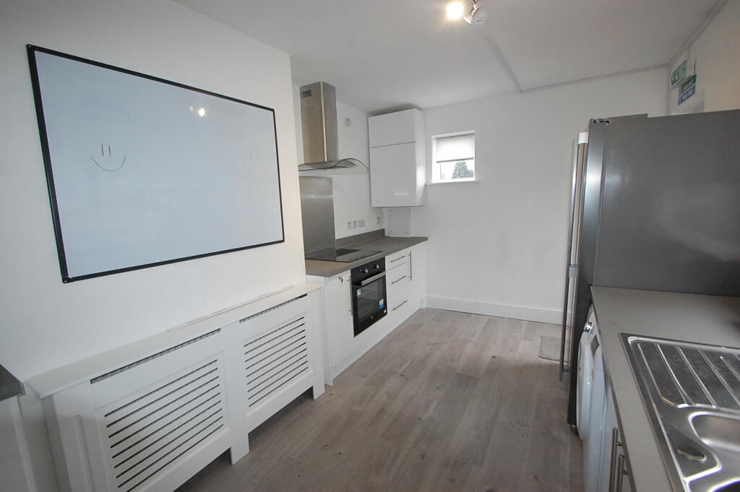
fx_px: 308
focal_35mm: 15
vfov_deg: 77.2
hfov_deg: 100.4
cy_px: 246
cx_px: 370
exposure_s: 1/160
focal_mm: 10
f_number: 5.6
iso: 1600
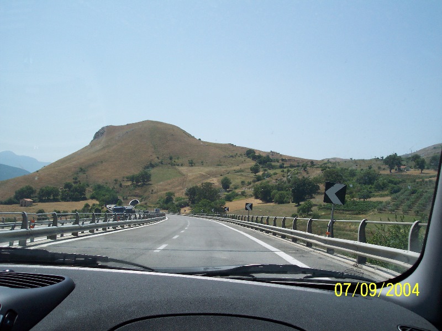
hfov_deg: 49.0
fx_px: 485
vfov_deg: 37.7
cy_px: 166
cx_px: 221
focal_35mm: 38
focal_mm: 8
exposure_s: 1/700
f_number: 4.8
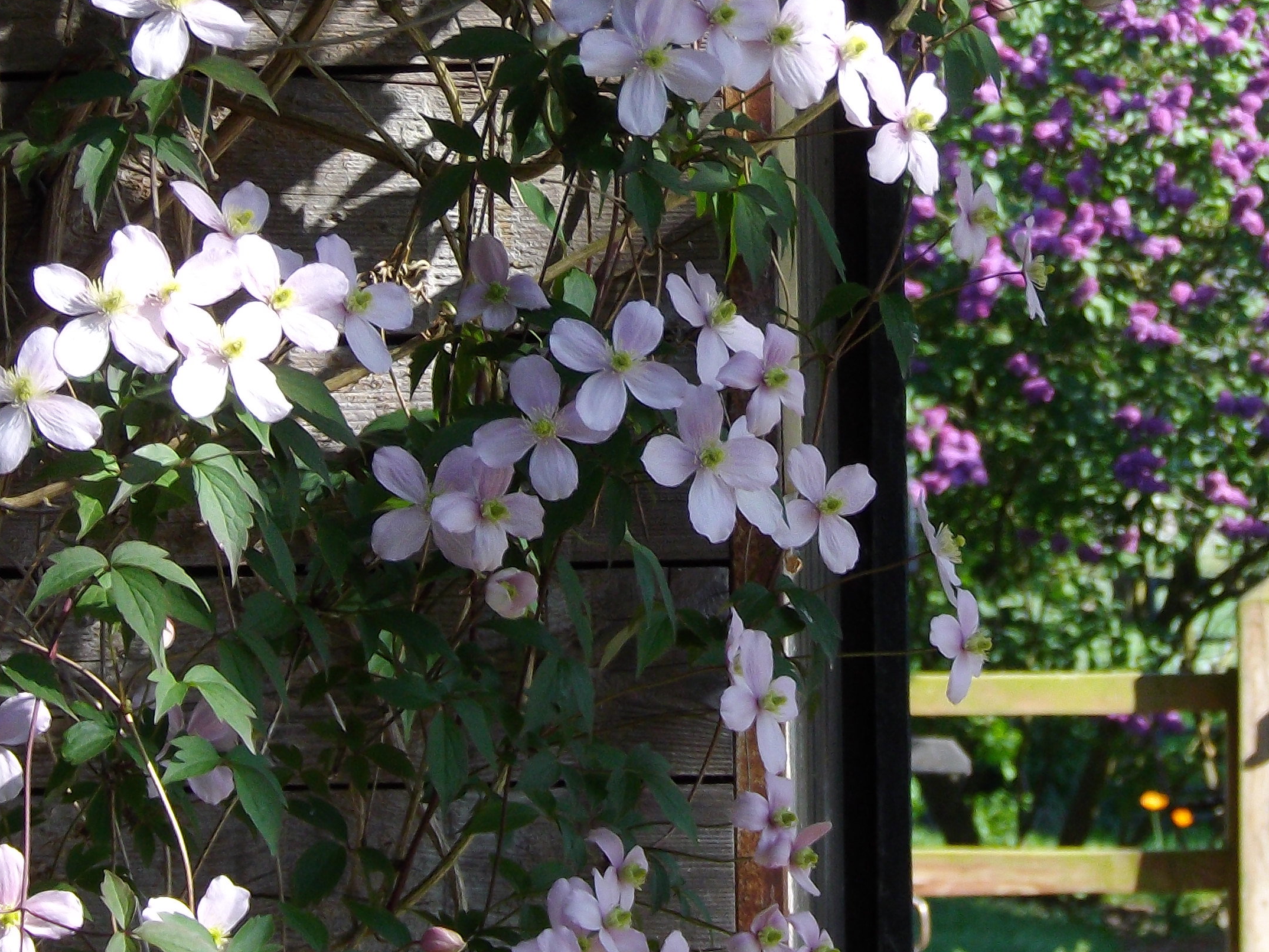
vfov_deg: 5.5
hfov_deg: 7.4
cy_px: 289
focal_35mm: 268
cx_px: 646
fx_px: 9825
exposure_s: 1/160
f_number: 4.1
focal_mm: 22.4
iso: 100
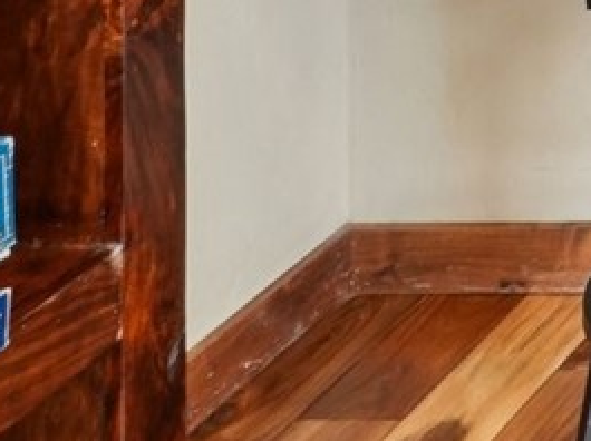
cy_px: -754
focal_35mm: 111
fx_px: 1893
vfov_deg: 10.6
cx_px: 1614
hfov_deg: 12.1
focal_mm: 12
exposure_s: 1/20
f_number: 8
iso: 500
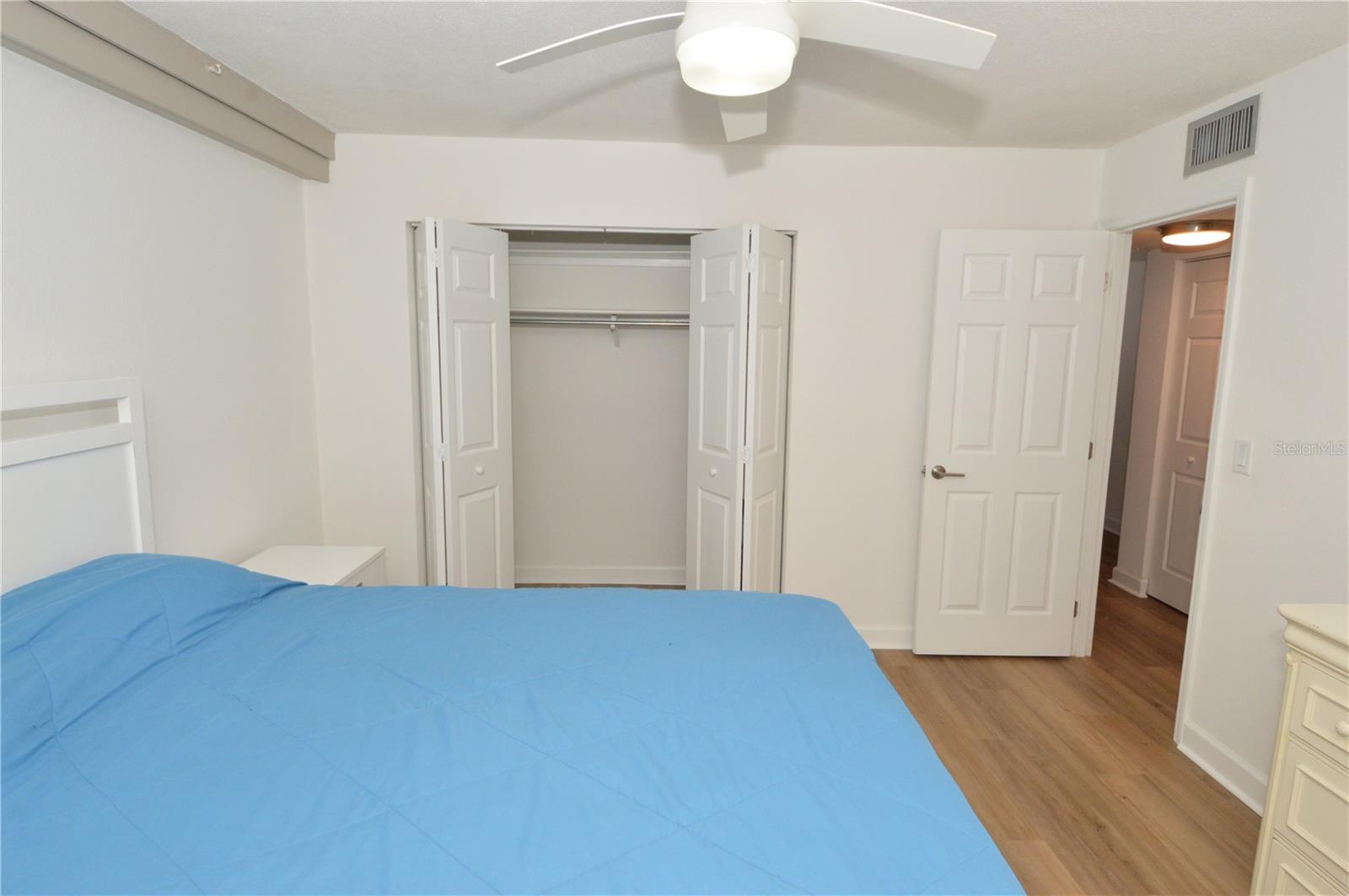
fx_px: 674
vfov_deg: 67.3
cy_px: 448
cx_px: 674
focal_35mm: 18
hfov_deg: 90.1
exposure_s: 1/80
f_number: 11
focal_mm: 12
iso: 800
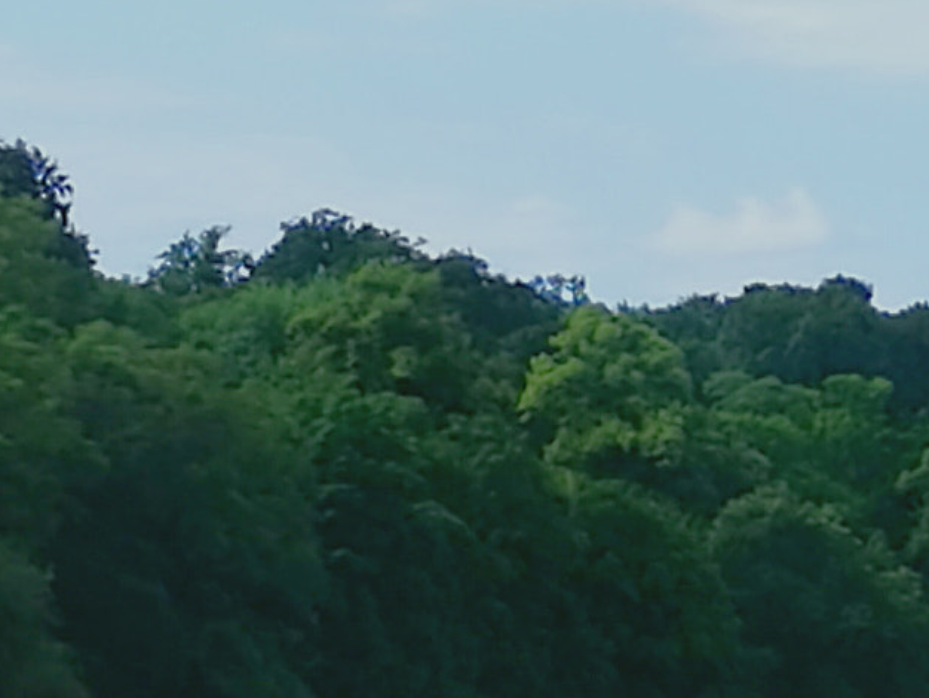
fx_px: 1852
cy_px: 199
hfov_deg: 27.1
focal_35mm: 69
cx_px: 847
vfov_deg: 21.2
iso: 50
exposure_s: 1/408
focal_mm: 4.5
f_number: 2.2
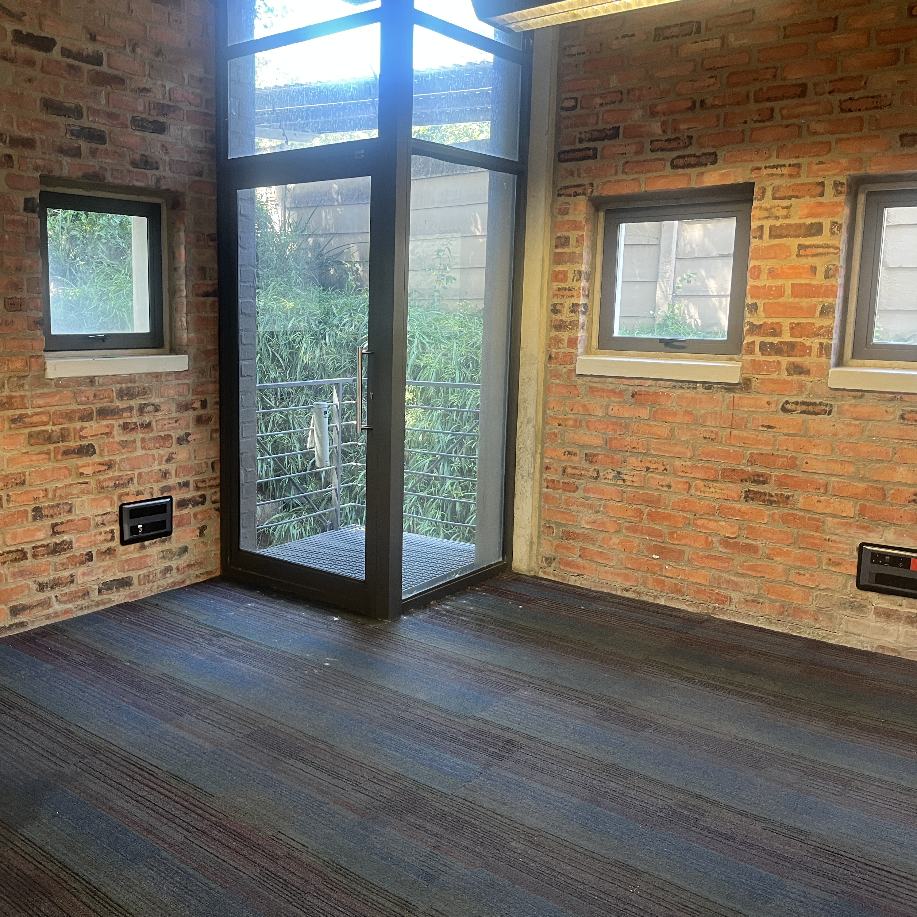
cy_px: 454
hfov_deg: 51.6
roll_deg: -1.7
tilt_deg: -9.4
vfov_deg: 52.5
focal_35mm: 31
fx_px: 929
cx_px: 306
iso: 160
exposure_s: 1/50
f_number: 1.6
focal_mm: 5.1
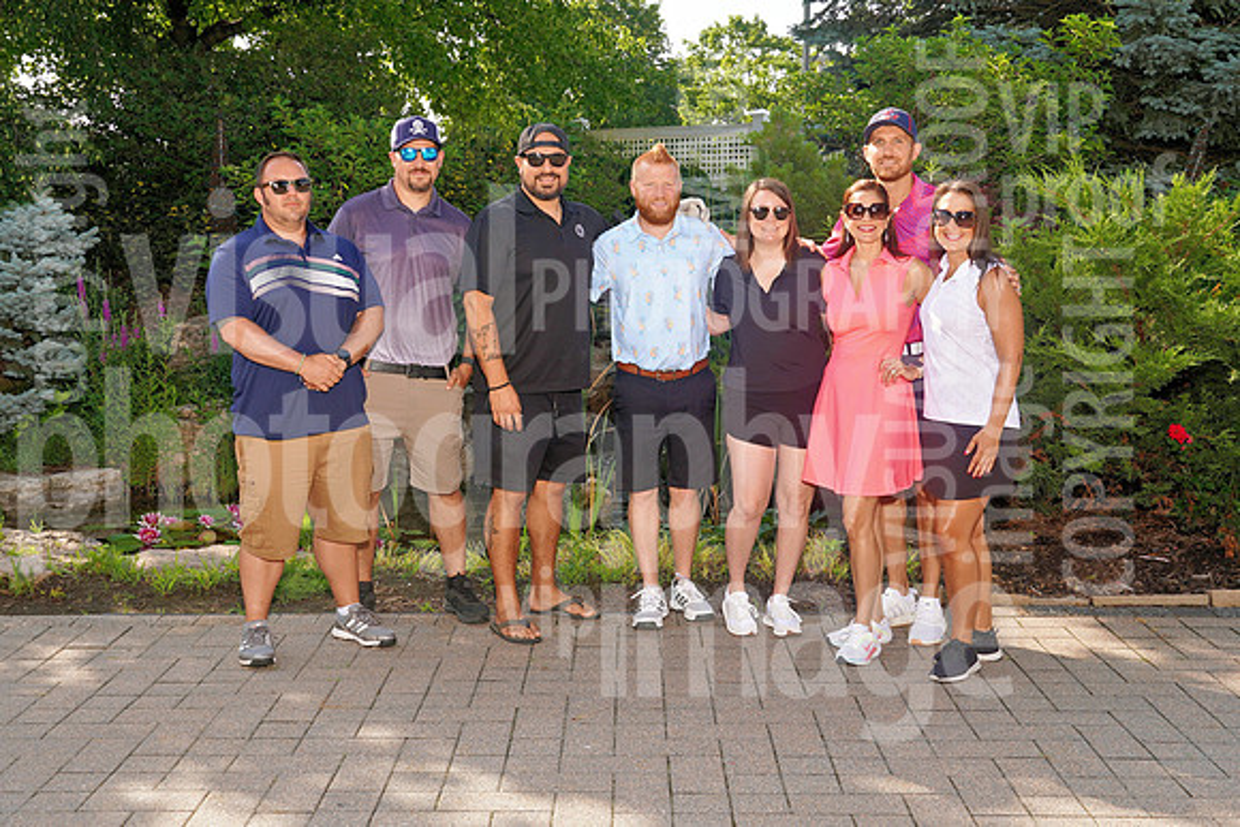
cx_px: 620
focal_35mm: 48
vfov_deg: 28.1
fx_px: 1654
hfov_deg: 41.1
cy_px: 414
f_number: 8
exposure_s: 1/125
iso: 125
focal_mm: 32
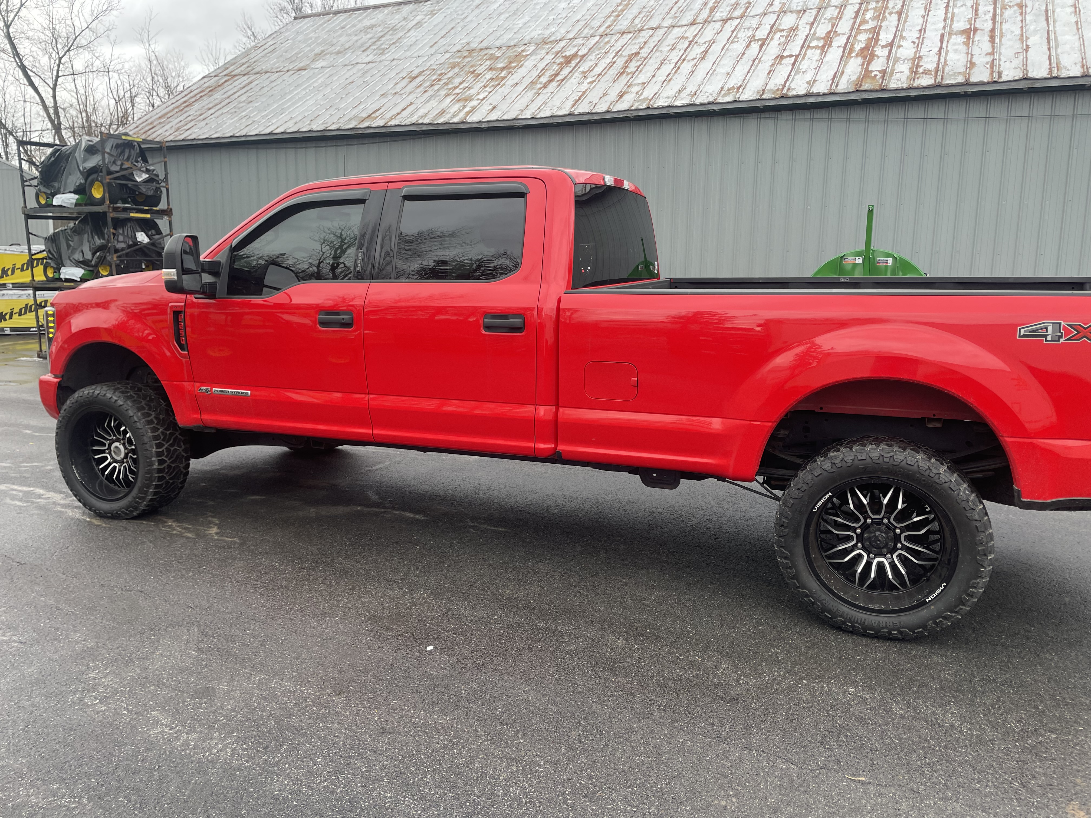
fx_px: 819
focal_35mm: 26
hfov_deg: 67.3
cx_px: 546
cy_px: 409
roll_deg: -1.2
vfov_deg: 53.1
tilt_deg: -9.1
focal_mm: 4.2
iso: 32
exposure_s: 1/156
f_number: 1.6
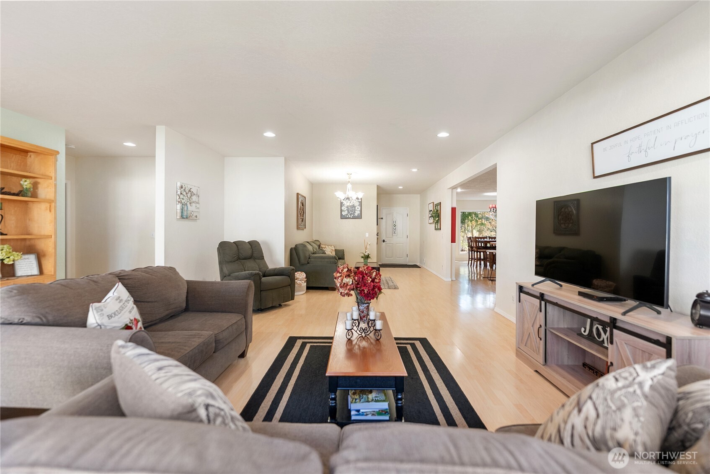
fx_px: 300
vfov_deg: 76.7
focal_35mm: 15
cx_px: 355
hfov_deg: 99.6
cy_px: 237
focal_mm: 15.2
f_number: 2.8
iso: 200
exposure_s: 1/6
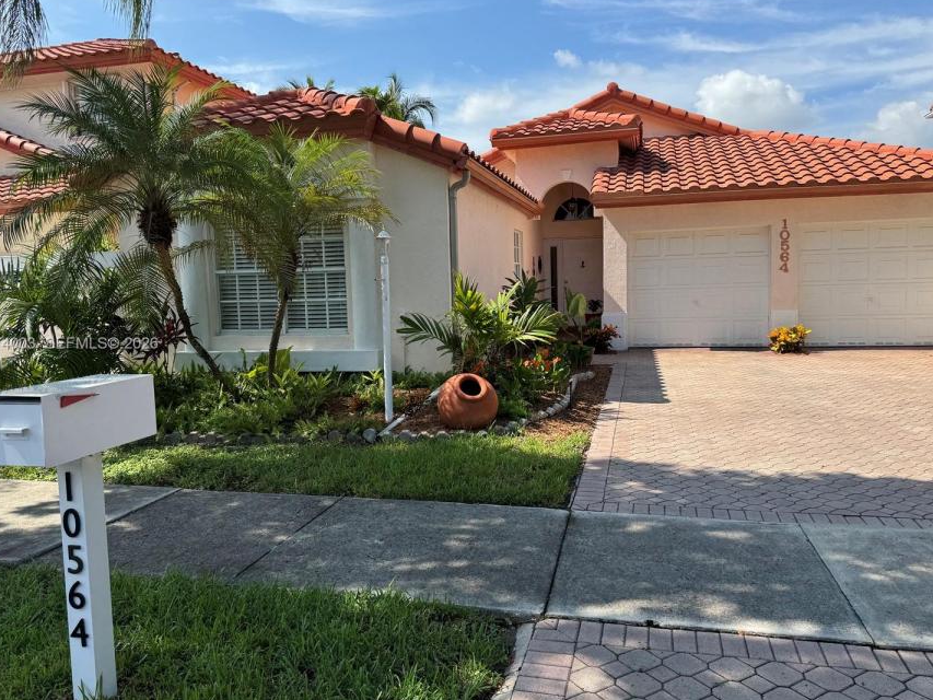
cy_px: 345
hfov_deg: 65.3
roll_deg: +1.0
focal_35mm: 27
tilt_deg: -4.5
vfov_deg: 51.4
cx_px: 479
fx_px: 728
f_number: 1.78
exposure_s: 1/3096
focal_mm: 6.76
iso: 80
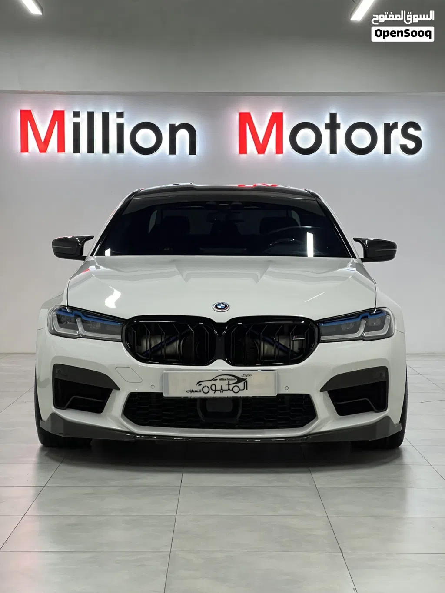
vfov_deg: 25.3
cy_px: 296
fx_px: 1320
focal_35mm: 77
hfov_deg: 19.1
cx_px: 222
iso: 500
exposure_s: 1/50
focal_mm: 9
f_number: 2.8
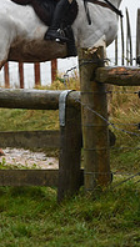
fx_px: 2714
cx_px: -194
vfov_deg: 5.2
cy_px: 30
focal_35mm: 413
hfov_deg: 2.9
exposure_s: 1/1000
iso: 1800
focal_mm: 135
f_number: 4
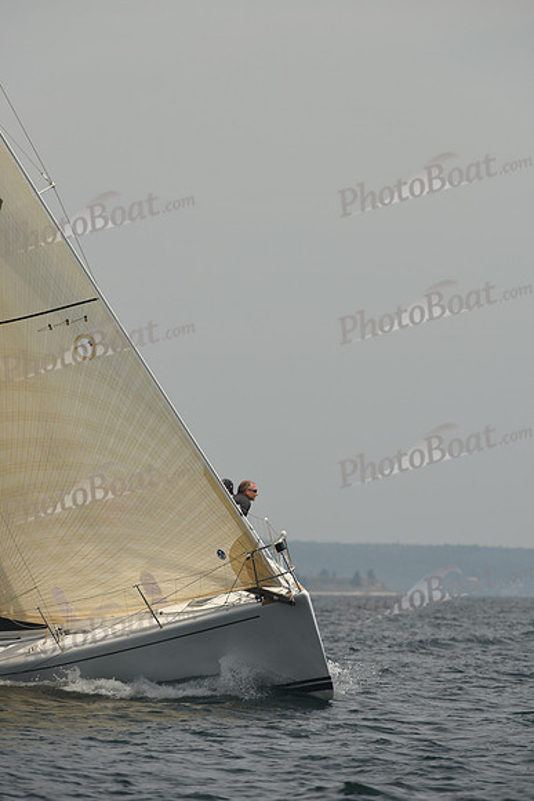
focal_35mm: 400
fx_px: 8894
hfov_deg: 3.4
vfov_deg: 5.2
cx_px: 267
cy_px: 400
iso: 250
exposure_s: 1/800
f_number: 8
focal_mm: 400
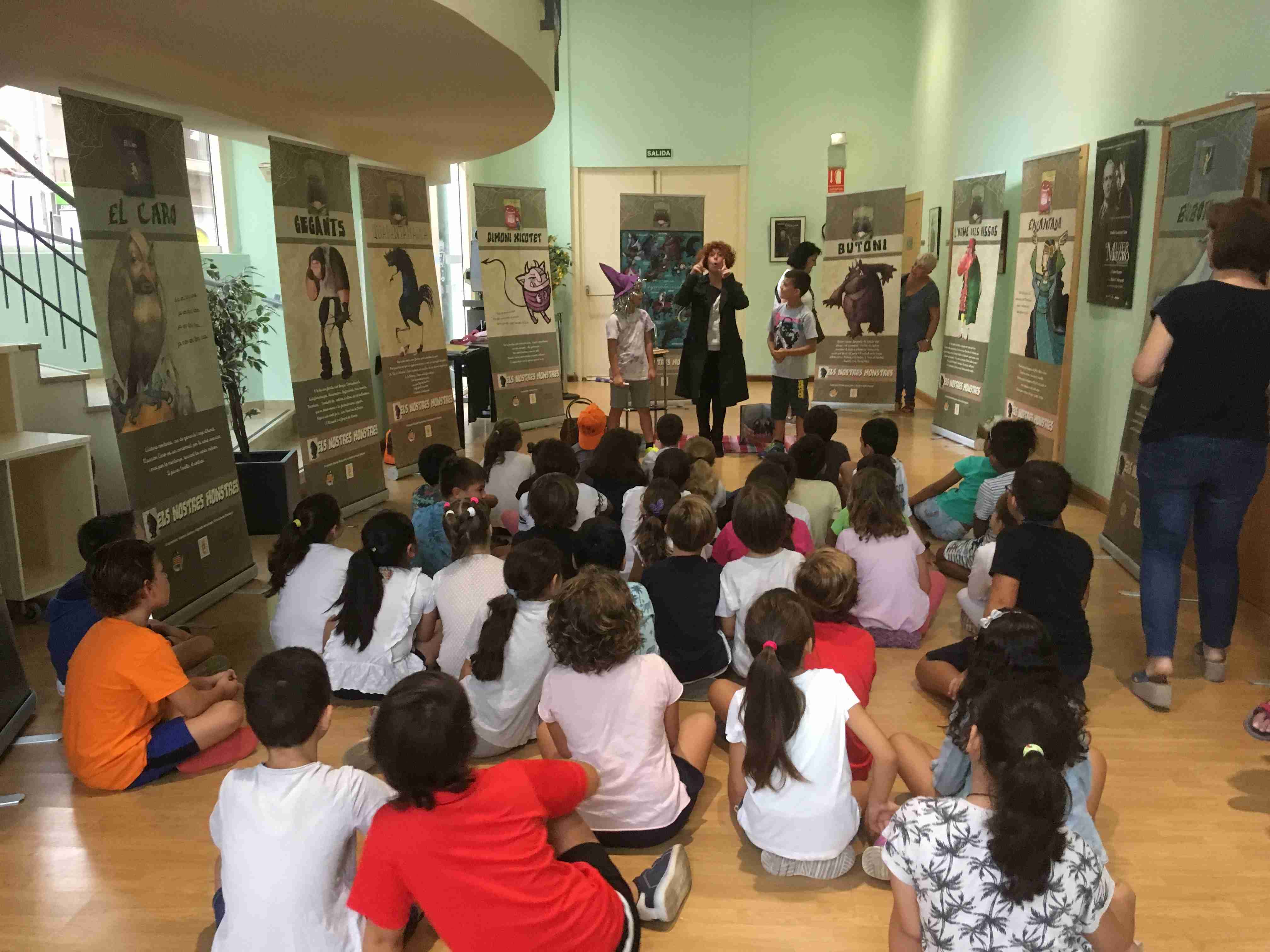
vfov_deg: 48.2
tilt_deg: -11.7
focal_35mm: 29
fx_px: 1064
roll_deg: +0.3
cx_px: 635
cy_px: 476
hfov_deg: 61.7
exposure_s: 1/25
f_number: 2.2
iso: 200
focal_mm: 4.15
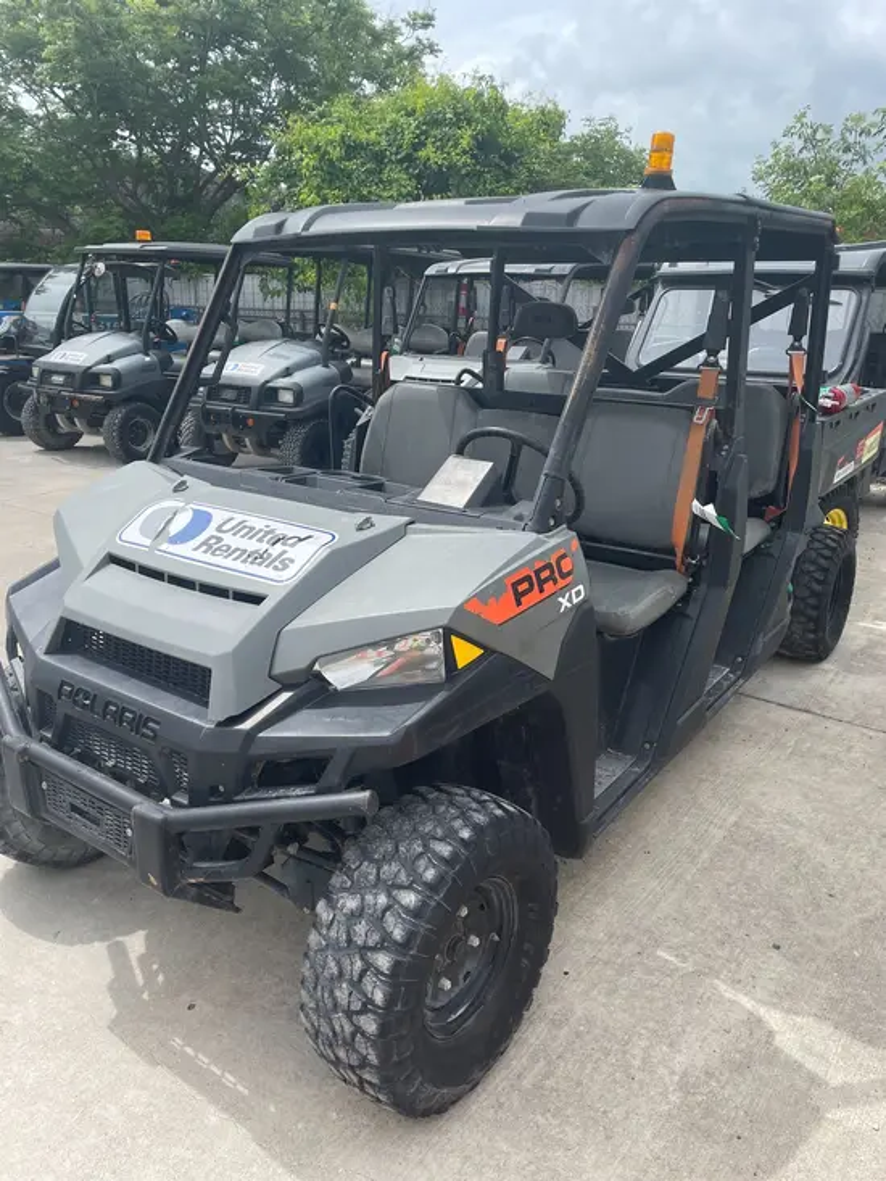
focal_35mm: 26
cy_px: 590
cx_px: 443
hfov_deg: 53.1
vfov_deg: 67.3
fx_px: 887
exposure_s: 1/1984
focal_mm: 4.2
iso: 32
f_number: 1.6
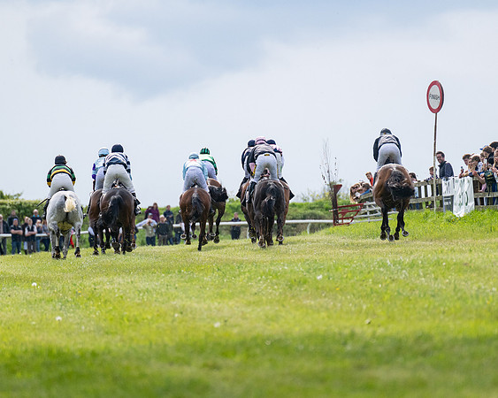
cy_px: 199
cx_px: 264
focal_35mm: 473
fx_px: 6972
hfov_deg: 4.1
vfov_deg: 3.3
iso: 400
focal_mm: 280
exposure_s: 1/4000
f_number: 4
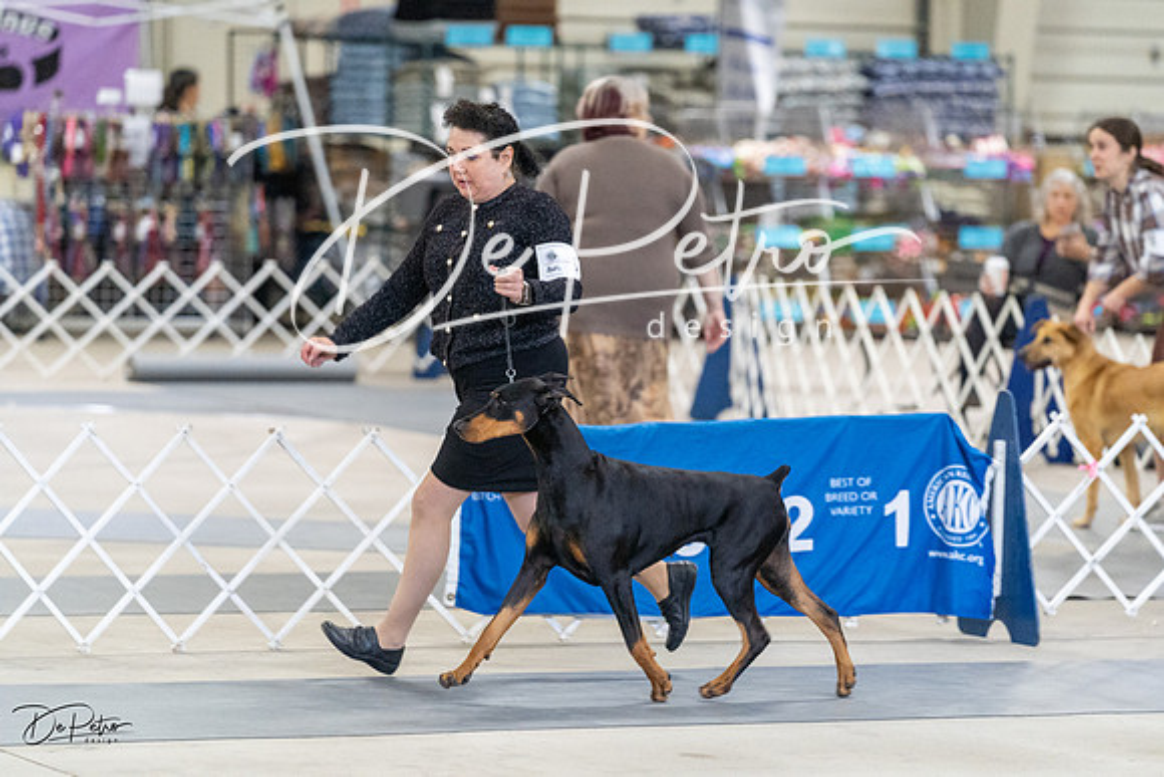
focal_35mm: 176
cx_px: 582
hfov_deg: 11.7
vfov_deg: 7.8
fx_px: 5692
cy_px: 388
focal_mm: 176
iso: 6400
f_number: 3.5
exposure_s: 1/320
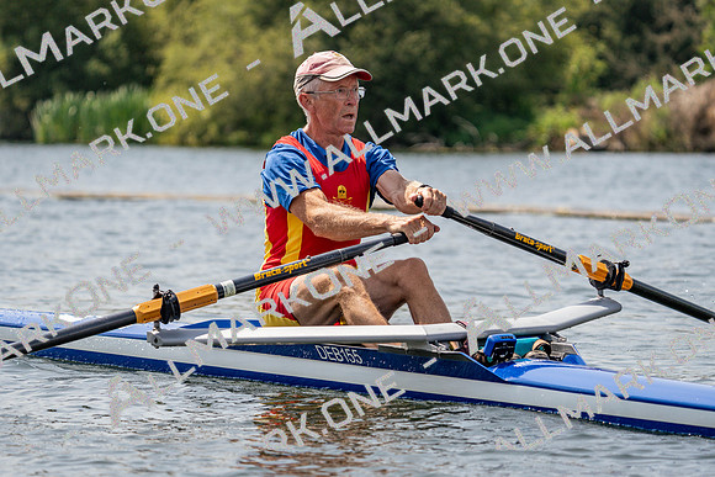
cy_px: 238
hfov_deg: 10.3
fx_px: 3973
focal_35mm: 200
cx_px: 358
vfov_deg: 6.9
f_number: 5.6
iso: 200
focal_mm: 200
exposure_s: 1/1600
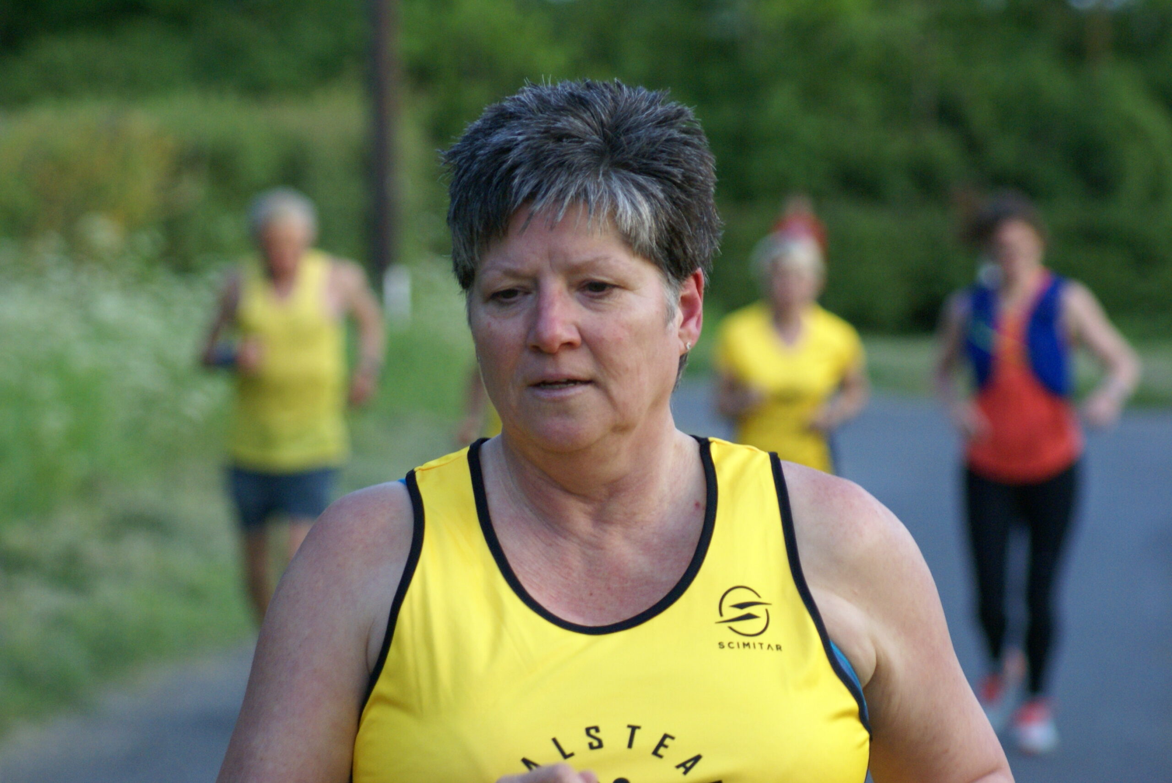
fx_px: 7330
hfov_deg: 9.1
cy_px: 392
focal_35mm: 225
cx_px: 586
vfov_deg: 6.1
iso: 800
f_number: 5.6
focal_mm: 150
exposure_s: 1/400
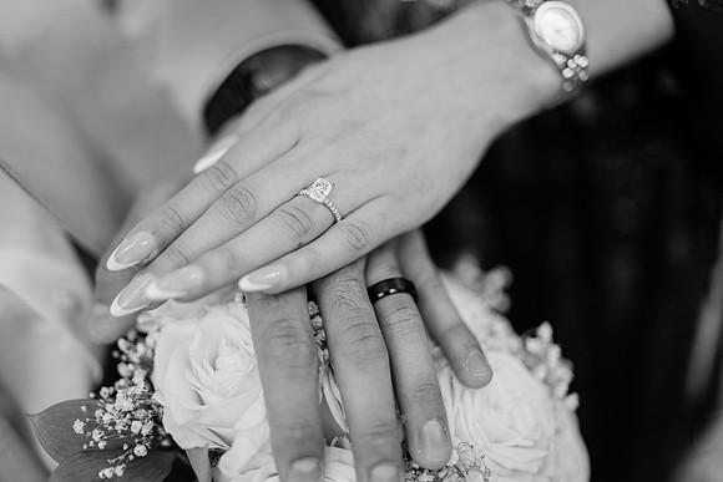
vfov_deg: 37.9
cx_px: 362
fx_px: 703
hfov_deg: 54.4
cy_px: 241
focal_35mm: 35
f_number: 1.2
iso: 125
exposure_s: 1/1000
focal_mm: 35
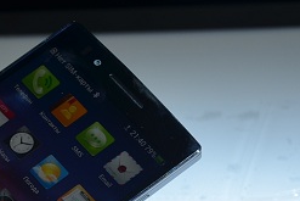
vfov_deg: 7.1
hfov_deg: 10.4
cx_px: -68
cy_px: 195
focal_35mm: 194
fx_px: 1618
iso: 125
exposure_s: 1/200
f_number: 5
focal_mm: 50
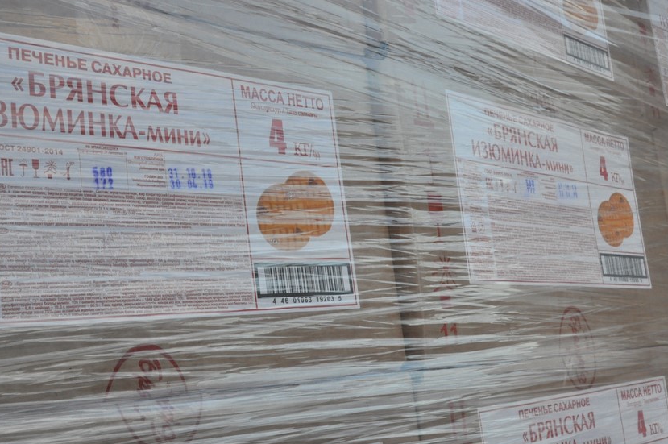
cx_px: 316
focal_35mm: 46
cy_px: 219
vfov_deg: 29.2
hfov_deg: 42.8
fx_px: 853
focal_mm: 22
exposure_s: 1/50
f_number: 20
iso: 1000
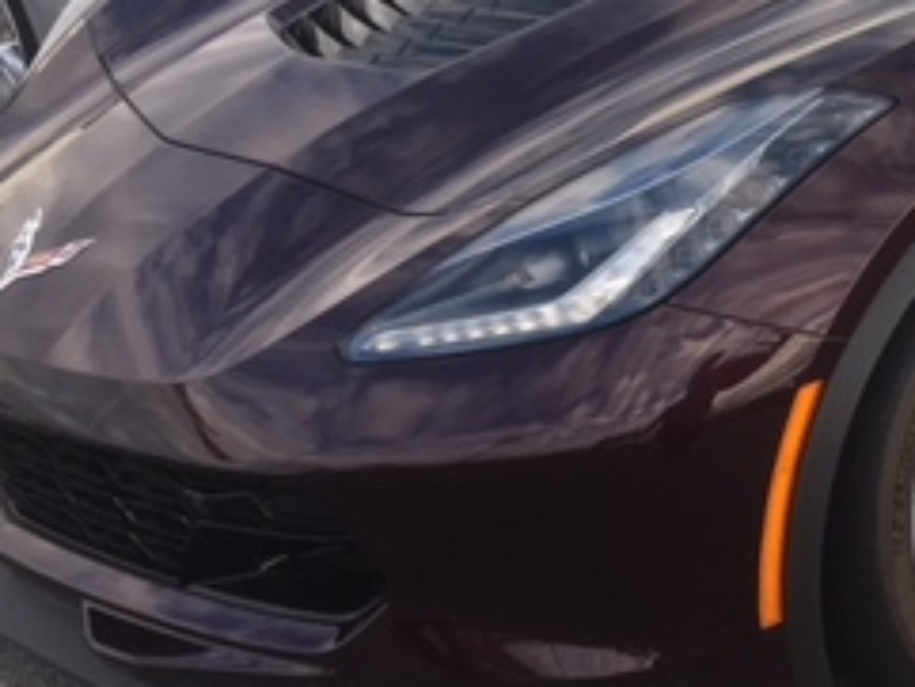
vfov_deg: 19.0
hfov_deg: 23.9
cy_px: 182
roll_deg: +3.4
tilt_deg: -16.5
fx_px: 2036
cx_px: 972
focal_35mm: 77
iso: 25
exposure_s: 1/434
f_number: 2.2
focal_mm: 4.15
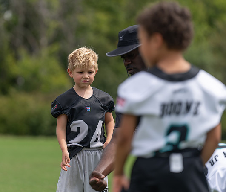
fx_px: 1565
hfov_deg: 8.3
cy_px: 94
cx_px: 79
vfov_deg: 7.0
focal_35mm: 229
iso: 100
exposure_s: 1/1250
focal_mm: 192
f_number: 3.5
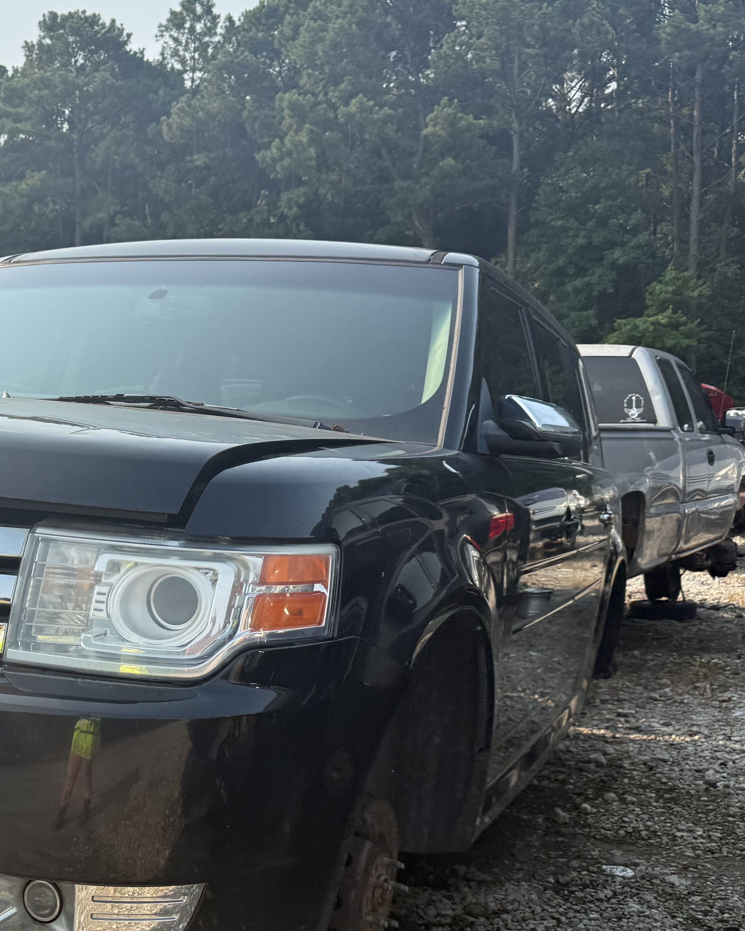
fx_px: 1268
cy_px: 522
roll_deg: -2.0
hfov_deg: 30.7
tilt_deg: -3.9
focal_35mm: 46
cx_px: 23
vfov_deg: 40.3
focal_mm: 6.76
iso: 100
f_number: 1.78
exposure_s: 1/3279
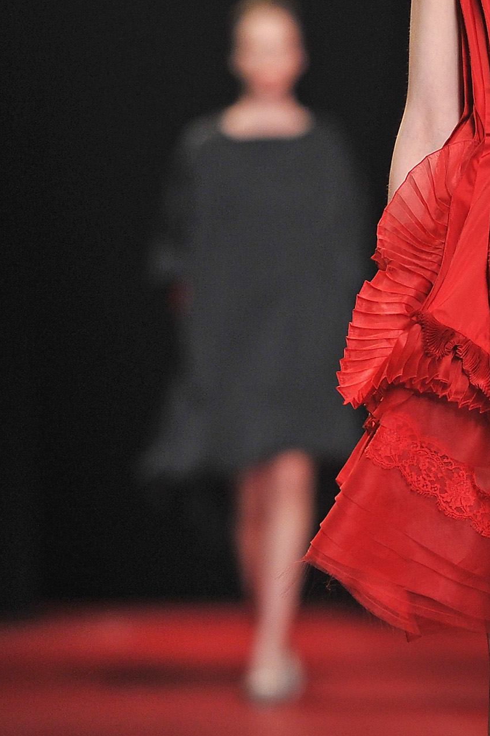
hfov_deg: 2.9
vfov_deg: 4.4
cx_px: 559
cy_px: 342
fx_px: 9685
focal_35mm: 474
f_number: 3.5
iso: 1250
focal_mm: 200
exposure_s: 1/1000
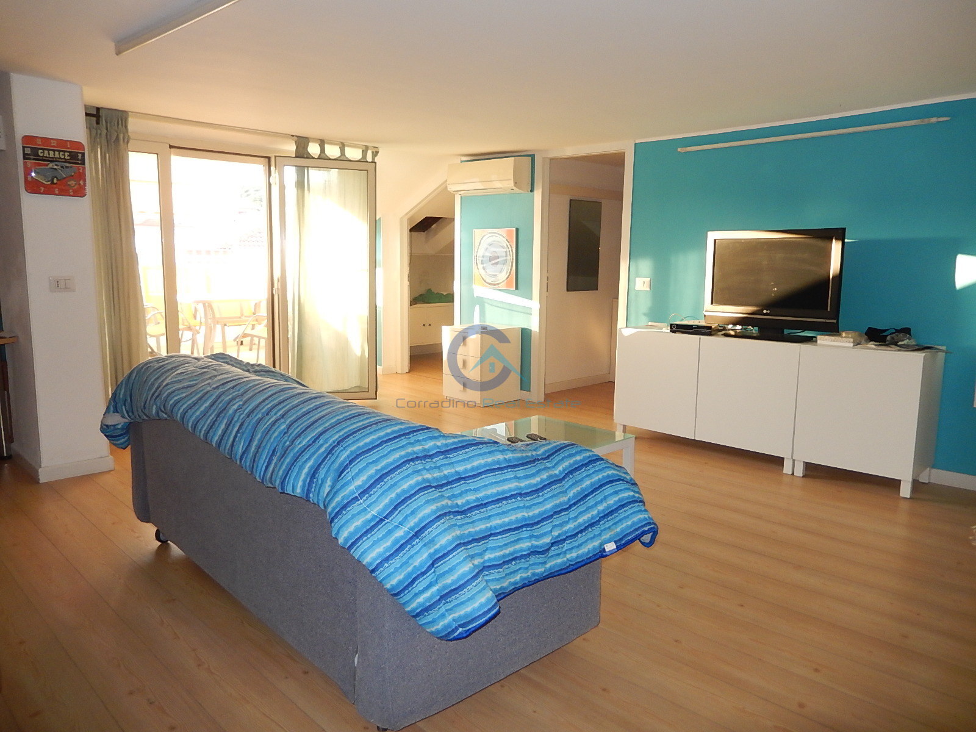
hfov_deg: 69.4
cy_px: 366
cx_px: 488
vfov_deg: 54.9
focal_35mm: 25
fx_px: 705
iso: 200
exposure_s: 1/30
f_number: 3.4
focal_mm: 4.5
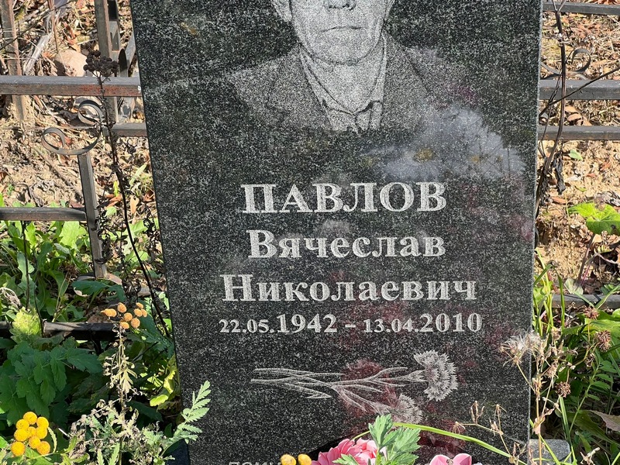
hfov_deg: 25.3
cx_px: 310
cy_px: 232
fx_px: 1379
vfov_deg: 19.1
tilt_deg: -34.8
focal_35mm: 77
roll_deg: +0.1
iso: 32
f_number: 2.8
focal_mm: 9
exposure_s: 1/168
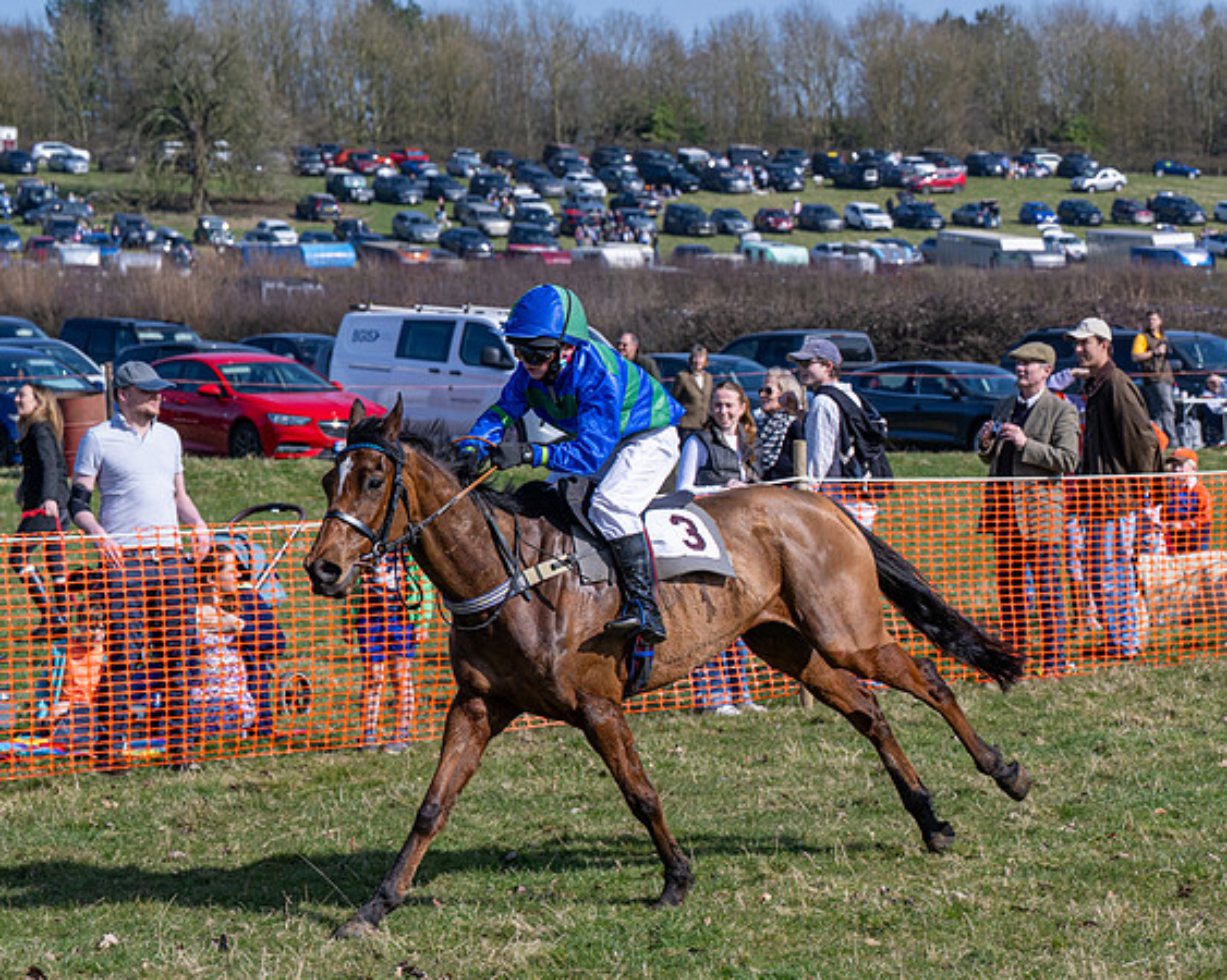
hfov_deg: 17.6
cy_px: 584
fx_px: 3928
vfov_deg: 14.2
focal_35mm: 108
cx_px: 936
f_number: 5
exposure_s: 1/1600
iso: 200
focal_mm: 70
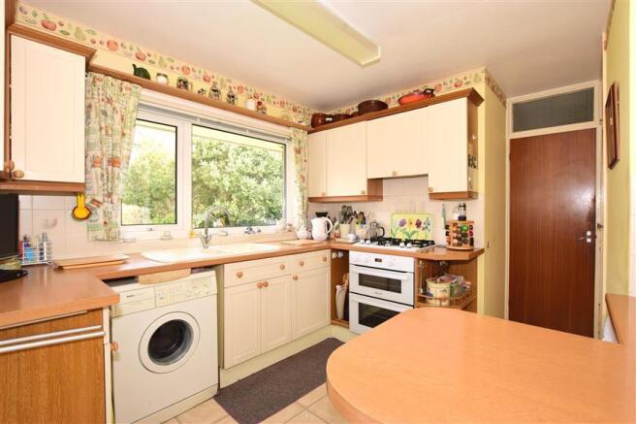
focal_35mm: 16
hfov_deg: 95.0
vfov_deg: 72.0
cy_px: 212
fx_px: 291
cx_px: 318
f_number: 5.6
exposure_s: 1/100
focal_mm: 11
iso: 400
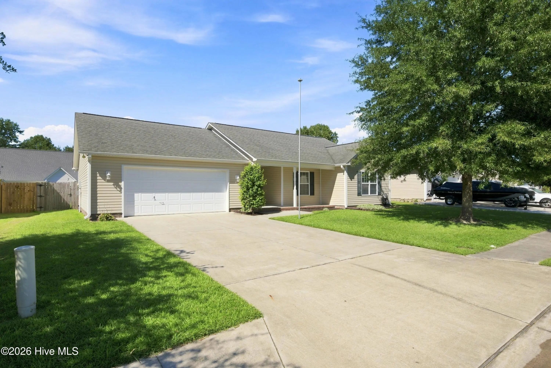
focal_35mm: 19
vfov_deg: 64.6
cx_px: 276
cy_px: 184
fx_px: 291
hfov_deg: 86.9
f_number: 9
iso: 100
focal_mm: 19
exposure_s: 1/200
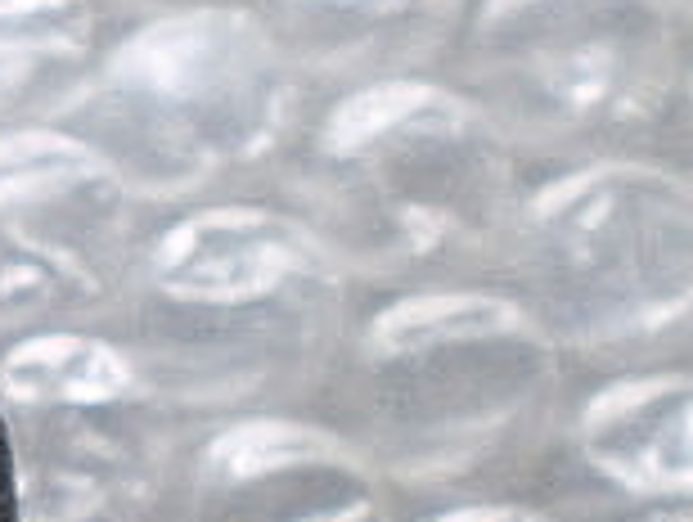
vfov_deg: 10.2
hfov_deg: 12.2
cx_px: -634
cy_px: 518
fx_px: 2907
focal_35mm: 145
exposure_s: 1/60
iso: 800
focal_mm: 6.3
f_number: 3.1
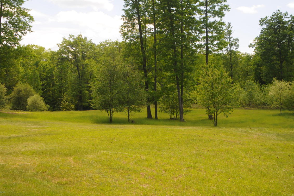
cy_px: 98
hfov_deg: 45.5
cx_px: 146
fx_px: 351
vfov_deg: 31.1
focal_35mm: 43
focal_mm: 28
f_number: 10
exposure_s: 1/400
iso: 800
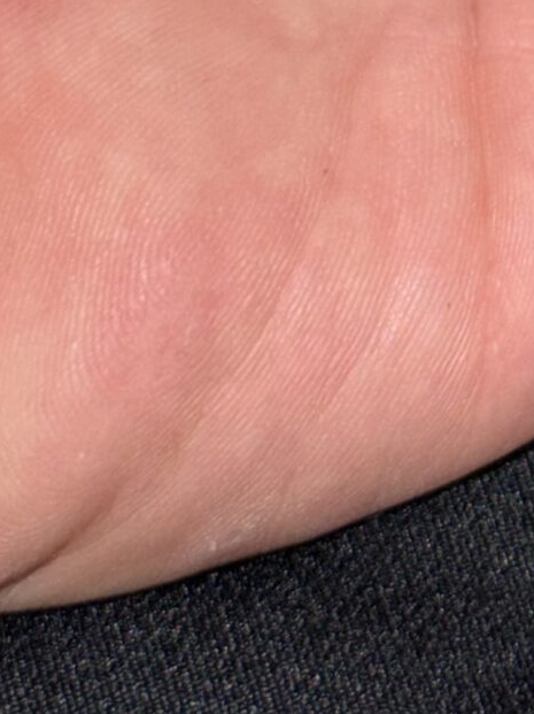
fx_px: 4077
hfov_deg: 7.3
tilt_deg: -50.3
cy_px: -619
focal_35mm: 198
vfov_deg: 9.5
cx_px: 872
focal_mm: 6.76
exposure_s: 1/11
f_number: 1.78
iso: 50
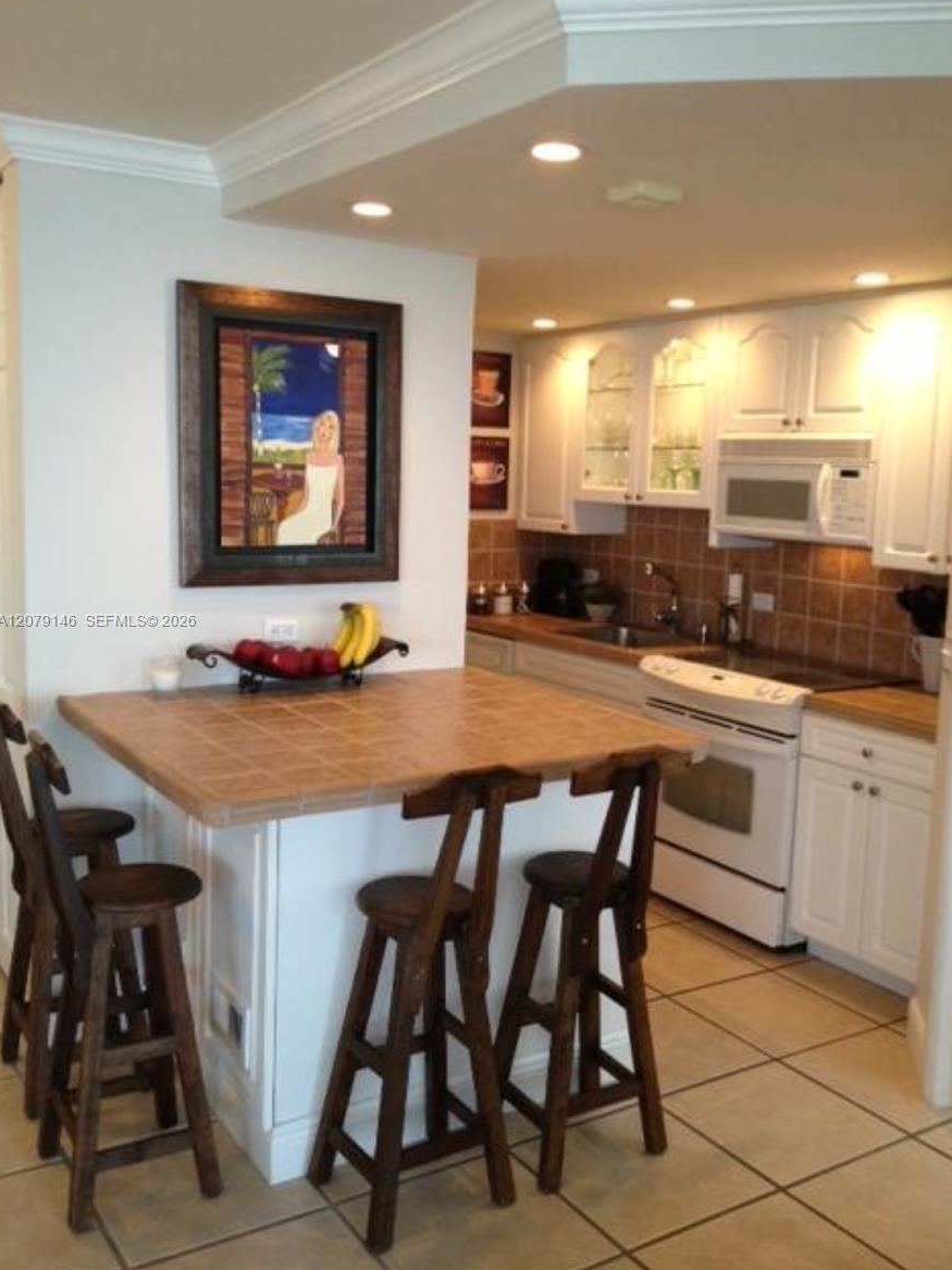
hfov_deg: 39.6
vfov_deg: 51.4
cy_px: 621
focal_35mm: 36
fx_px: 1320
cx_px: 483
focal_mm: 4.28
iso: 125
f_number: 2.4
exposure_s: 1/20
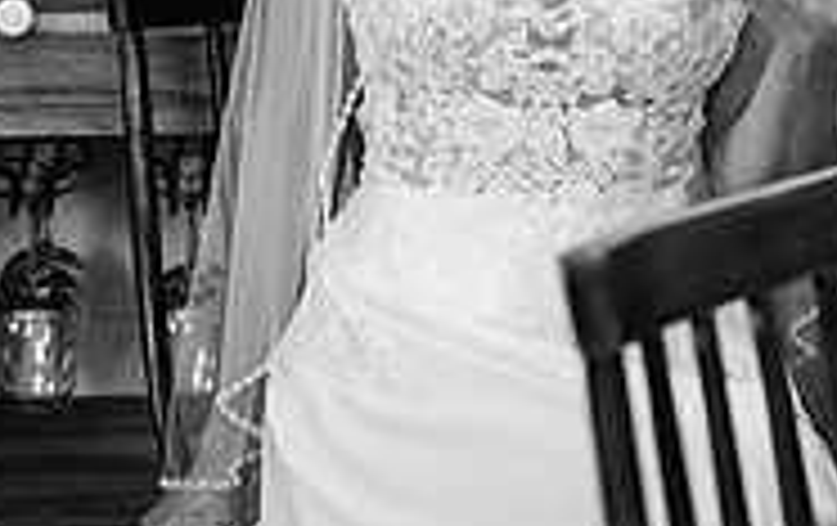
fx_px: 3314
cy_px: -49
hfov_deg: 14.4
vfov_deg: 9.0
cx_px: 533
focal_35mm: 145
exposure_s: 1/200
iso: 640
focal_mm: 59
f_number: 2.8
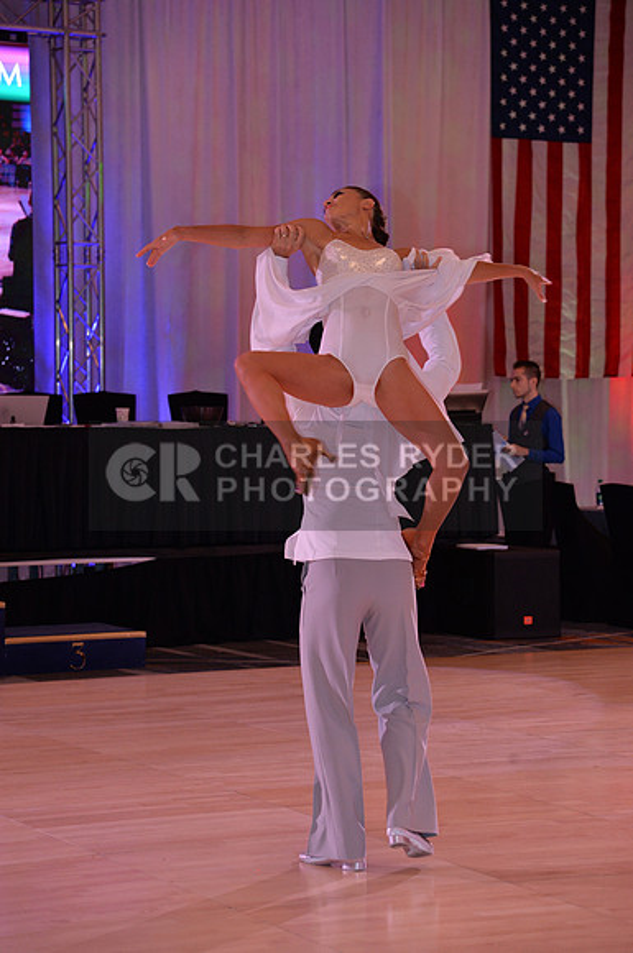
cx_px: 316
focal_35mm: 100
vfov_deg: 20.4
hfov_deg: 13.6
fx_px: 2645
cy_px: 476
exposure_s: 1/250
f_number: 5
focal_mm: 100
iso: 1600
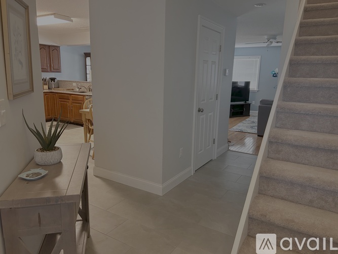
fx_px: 254
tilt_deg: -11.1
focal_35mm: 26
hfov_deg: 67.3
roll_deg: -1.5
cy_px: 127
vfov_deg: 53.0
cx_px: 169
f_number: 1.5
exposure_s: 1/60
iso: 320
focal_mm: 5.7
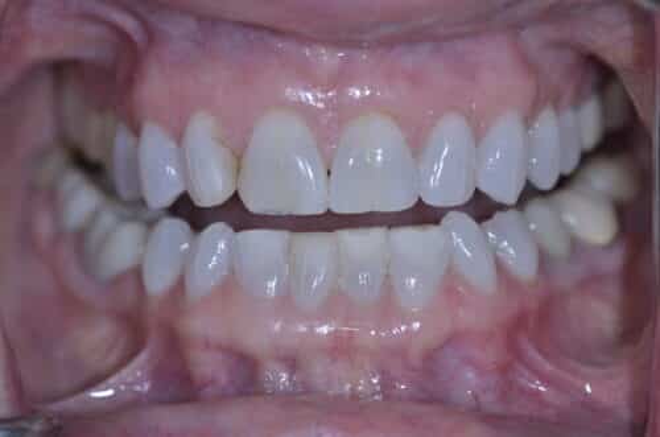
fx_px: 2332
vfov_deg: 10.7
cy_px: 218
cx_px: 330
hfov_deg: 16.1
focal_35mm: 128
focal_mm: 85
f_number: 9
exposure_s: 1/250
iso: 125
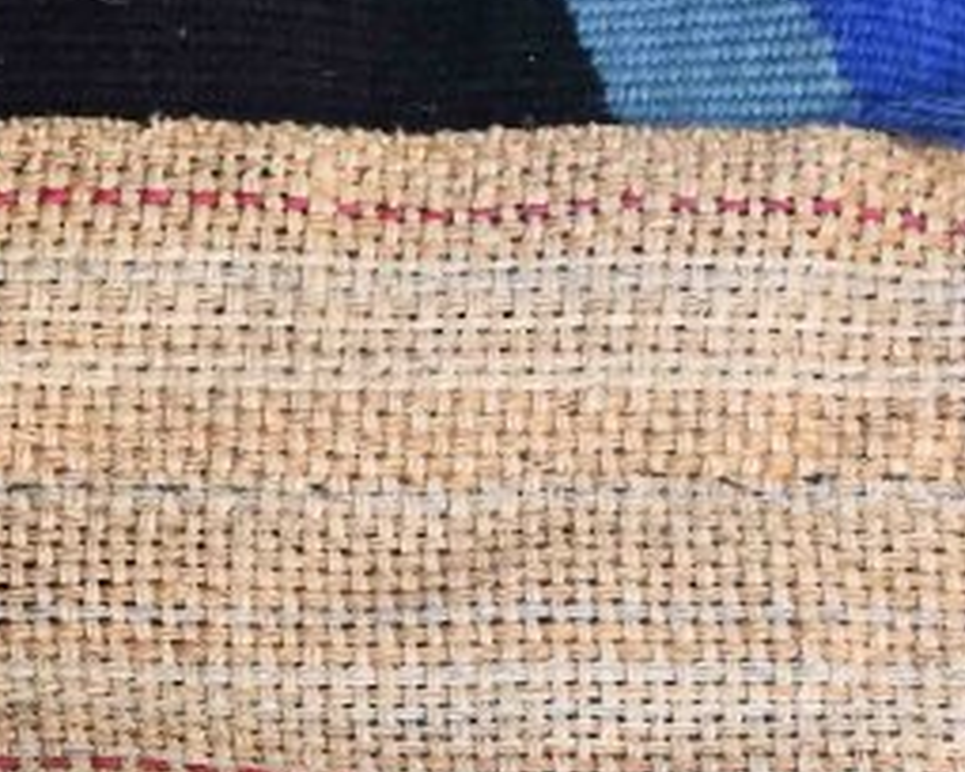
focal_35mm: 175
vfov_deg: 8.5
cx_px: -814
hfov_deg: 10.3
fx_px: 5007
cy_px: 1423
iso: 400
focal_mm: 26.5
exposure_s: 1/160
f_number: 4.5
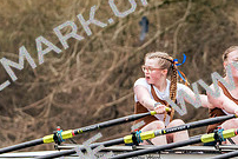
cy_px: 120
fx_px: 6318
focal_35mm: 955
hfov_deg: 2.2
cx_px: 310
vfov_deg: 1.4
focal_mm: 332
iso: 4000
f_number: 6.3
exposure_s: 1/2000
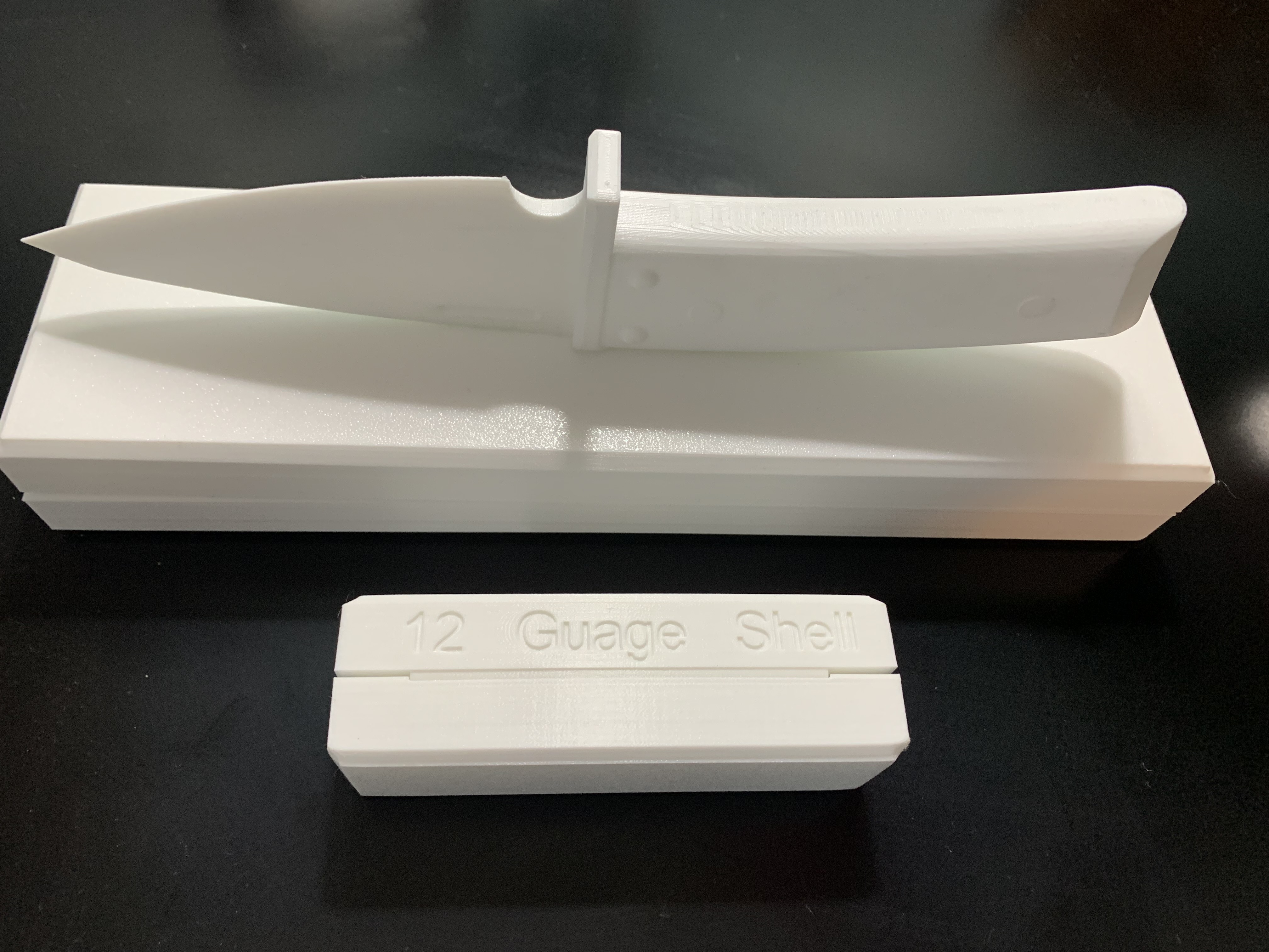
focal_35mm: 26
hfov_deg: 67.3
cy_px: 476
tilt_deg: -60.8
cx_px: 634
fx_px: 953
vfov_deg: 53.1
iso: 200
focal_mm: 4.25
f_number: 1.8
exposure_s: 1/60
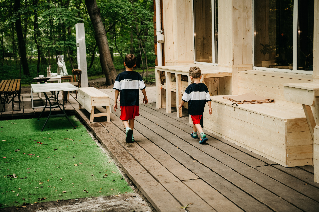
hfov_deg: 35.6
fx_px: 496
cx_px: 160
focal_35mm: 56
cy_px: 106
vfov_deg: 24.2
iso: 250
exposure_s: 1/160
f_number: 3.5
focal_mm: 56
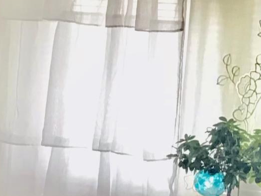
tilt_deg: -7.1
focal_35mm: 160
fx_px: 1207
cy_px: 114
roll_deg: -0.7
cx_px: -403
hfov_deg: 10.4
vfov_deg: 9.3
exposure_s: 1/24
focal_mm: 3.99
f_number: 1.8
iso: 40
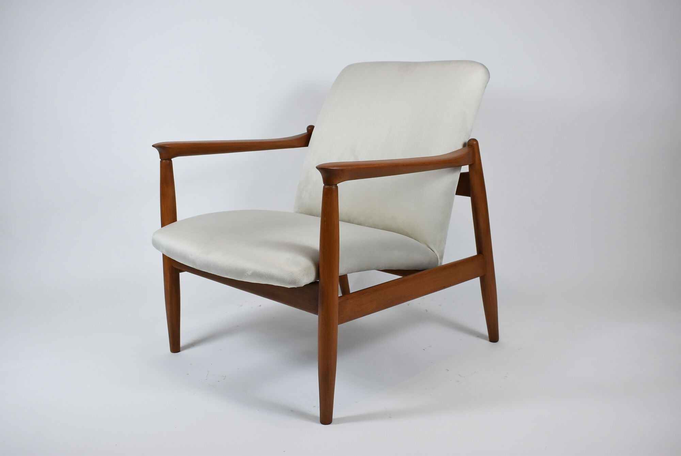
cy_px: 228
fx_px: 767
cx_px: 340
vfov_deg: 33.1
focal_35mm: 40
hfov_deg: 47.9
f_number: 5.6
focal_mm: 27
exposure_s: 1/125
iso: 640
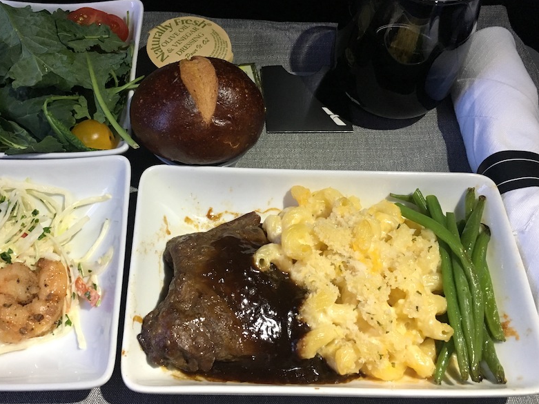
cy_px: 185
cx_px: 225
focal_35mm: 38
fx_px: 592
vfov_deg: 37.7
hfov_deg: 48.8
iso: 125
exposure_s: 1/30
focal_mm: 4.15
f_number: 2.2
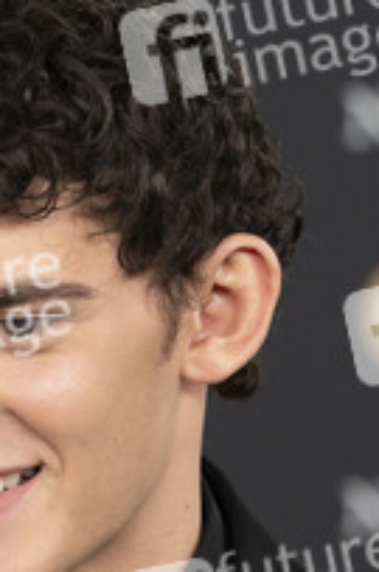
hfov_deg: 4.9
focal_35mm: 277
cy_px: 460
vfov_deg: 7.4
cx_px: 8
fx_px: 4396
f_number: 6.3
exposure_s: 1/400
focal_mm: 141
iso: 1600
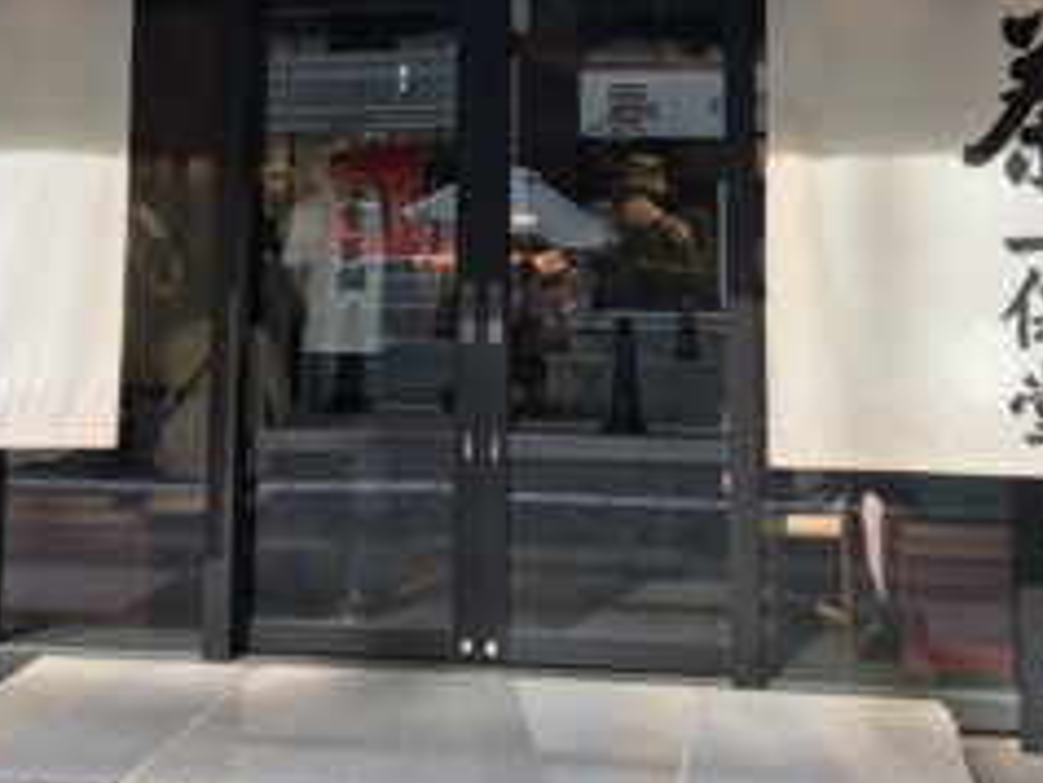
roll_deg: -0.8
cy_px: 66
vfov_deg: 25.7
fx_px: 1658
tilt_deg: +5.9
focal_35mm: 55
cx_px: 510
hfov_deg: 34.9
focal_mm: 4.15
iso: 32
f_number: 2.2
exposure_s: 1/120
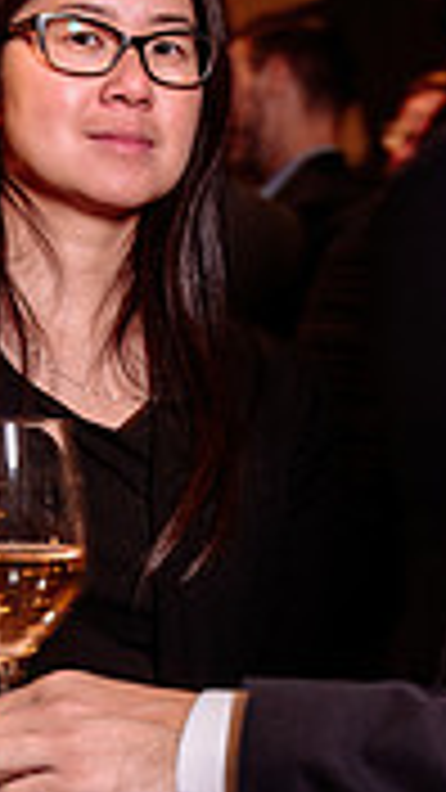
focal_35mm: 175
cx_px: -44
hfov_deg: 6.9
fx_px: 3679
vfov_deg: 12.3
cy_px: 358
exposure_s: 1/60
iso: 1000
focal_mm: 46
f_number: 4
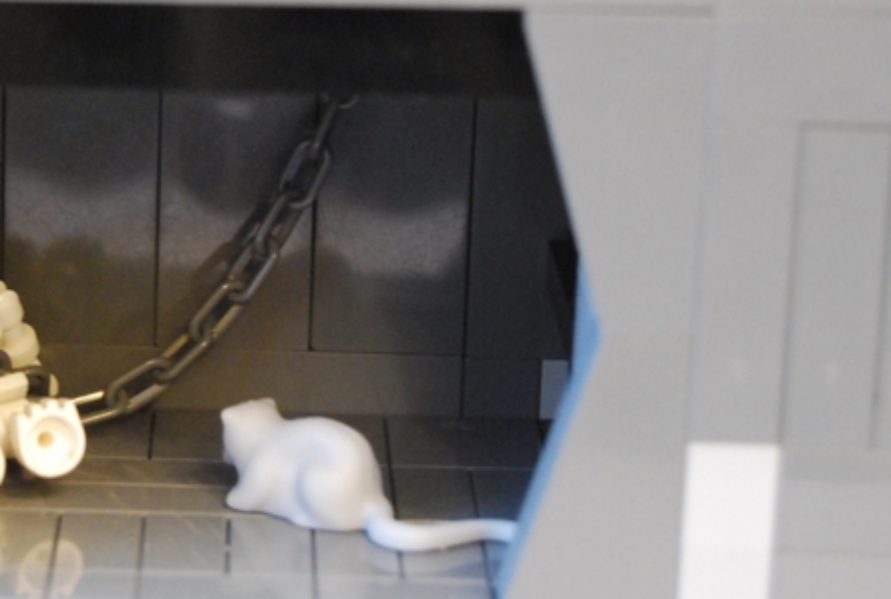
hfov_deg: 13.7
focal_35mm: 149
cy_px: 172
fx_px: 3695
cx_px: 161
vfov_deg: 9.3
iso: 1600
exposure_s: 1/3
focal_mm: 55
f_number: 5.6
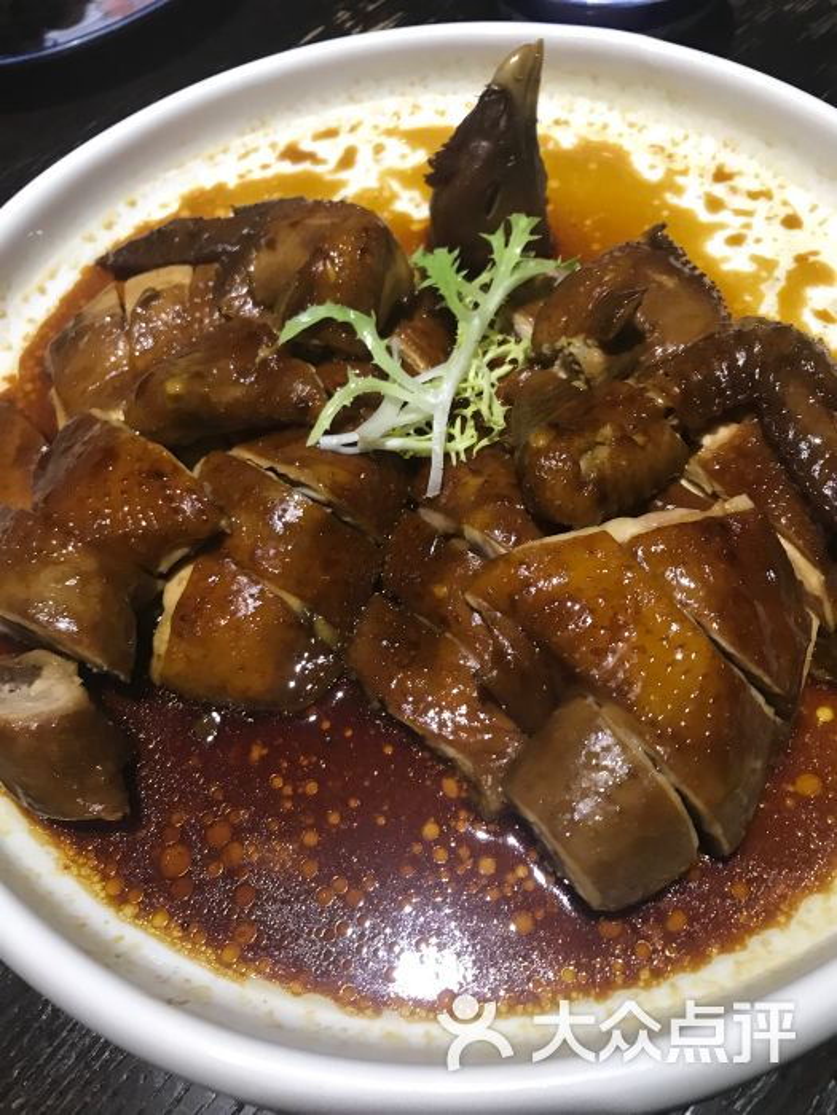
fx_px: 903
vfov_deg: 63.4
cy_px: 558
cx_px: 418
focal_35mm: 28
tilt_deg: -60.3
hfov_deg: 49.7
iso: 80
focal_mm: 3.99
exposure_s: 1/17
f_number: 1.8
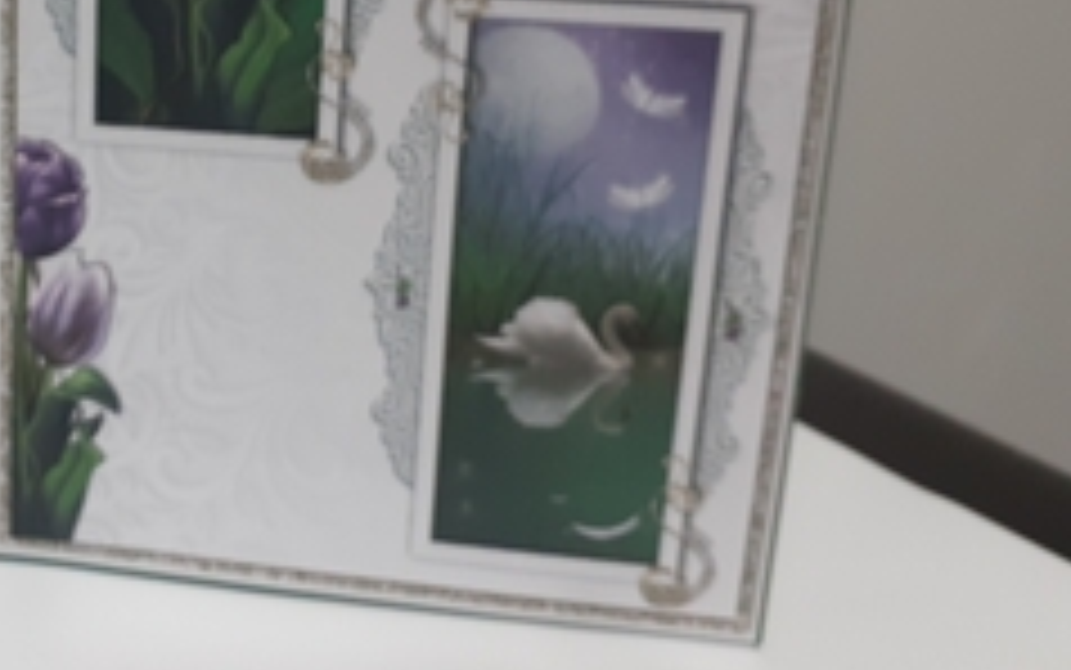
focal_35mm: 54
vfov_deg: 23.5
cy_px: 101
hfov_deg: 35.3
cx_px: 104
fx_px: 1577
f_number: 1.9
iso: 125
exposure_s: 1/33
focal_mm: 3.6
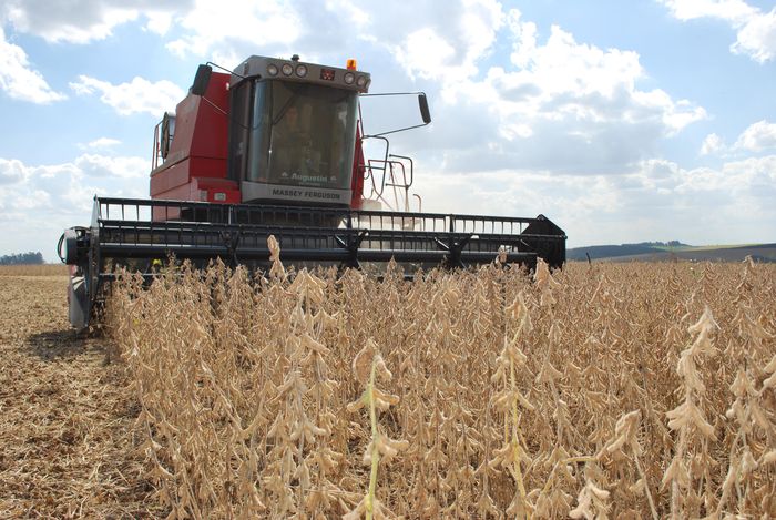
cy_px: 260
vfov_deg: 40.1
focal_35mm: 33
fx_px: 712
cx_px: 388
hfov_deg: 57.2
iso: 100
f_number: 10
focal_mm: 22
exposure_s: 1/200
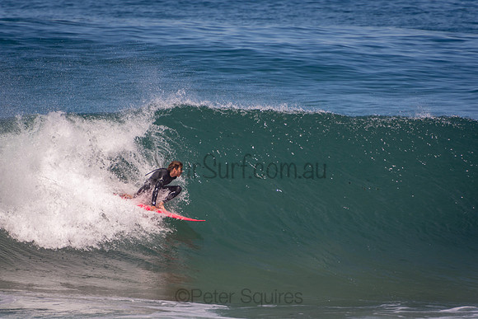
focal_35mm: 600
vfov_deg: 2.3
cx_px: 239
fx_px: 7968
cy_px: 160
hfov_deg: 3.4
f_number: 5.6
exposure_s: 1/1250
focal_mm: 400
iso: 180
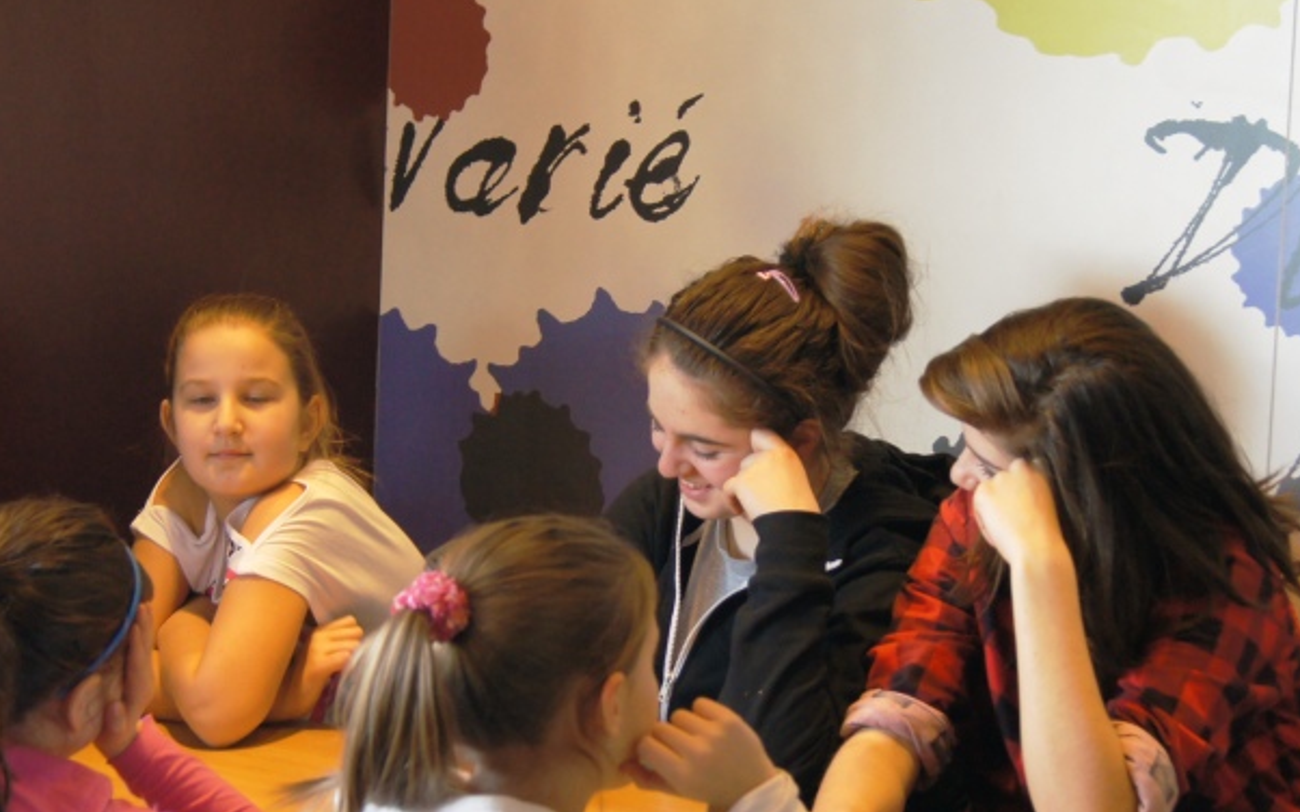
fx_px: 3219
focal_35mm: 91
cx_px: 689
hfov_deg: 22.8
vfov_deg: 14.4
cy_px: 488
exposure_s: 1/60
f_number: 5
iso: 500
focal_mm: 35
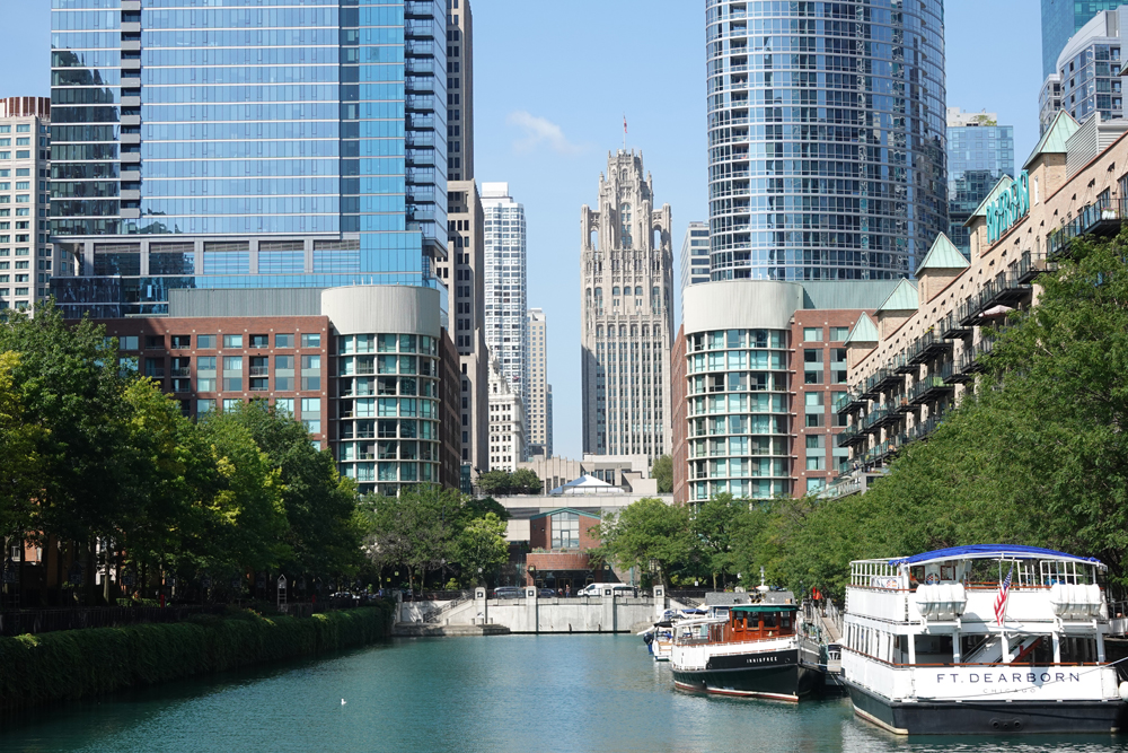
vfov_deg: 18.9
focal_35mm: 72
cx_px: 564
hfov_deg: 28.1
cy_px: 376
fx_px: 2256
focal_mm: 26.42
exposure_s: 1/640
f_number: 4
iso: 100
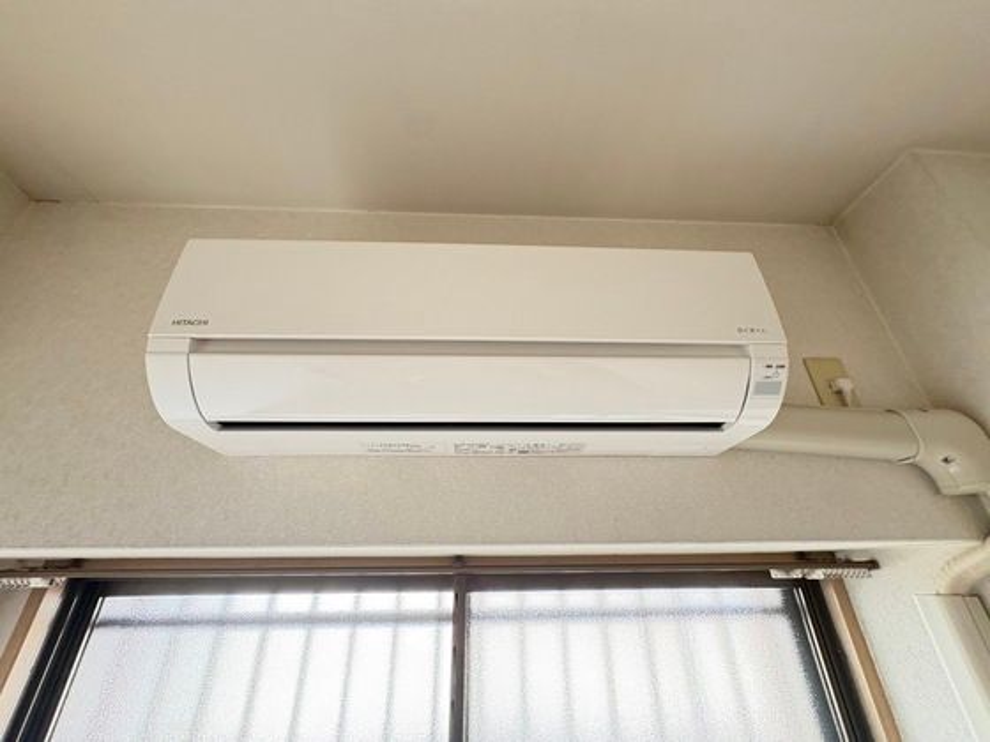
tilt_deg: +25.1
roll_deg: +1.3
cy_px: 371
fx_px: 400
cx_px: 495
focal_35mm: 14
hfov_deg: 102.1
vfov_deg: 85.7
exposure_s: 1/60
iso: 400
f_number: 2.2
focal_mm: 2.22
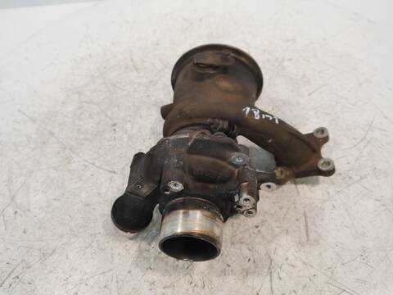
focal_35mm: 30
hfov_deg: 60.0
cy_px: 148
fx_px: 341
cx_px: 196
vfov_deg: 46.8
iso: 800
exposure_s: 1/125
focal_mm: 15
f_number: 3.6
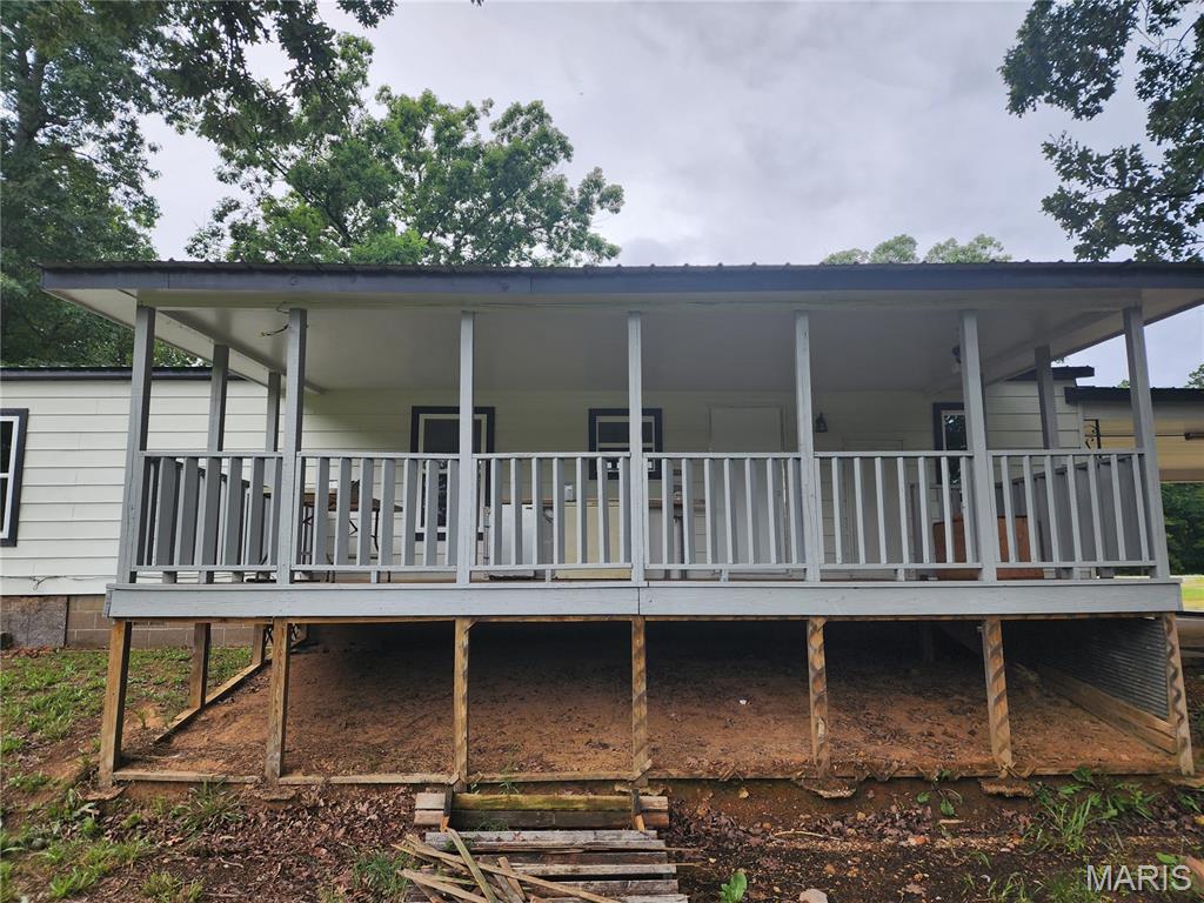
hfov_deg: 73.9
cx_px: 602
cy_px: 452
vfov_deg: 58.9
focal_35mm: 23
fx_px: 800
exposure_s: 1/202
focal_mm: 6.4
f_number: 1.8
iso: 12
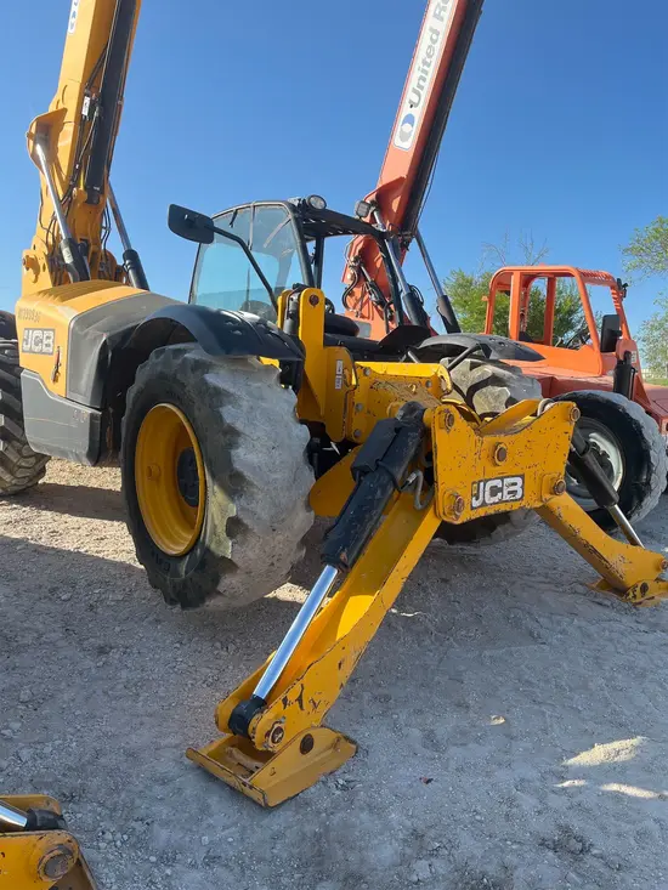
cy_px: 445
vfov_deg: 67.3
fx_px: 669
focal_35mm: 26
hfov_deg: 53.1
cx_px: 334
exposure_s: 1/1802
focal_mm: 5.1
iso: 50
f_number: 1.6
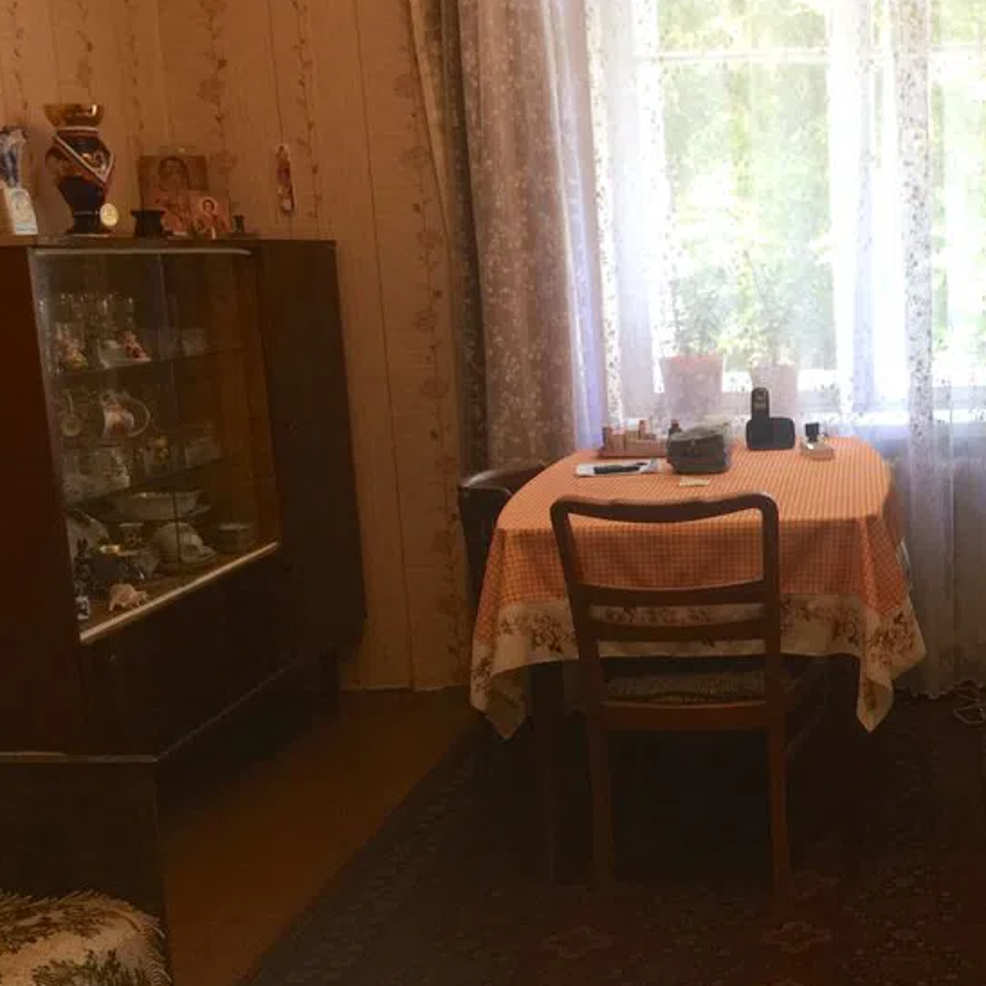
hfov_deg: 36.0
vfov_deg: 37.5
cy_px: 521
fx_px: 1450
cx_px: 824
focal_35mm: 45
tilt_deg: -10.8
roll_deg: +0.6
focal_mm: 4.15
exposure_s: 1/17
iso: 50
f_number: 2.2
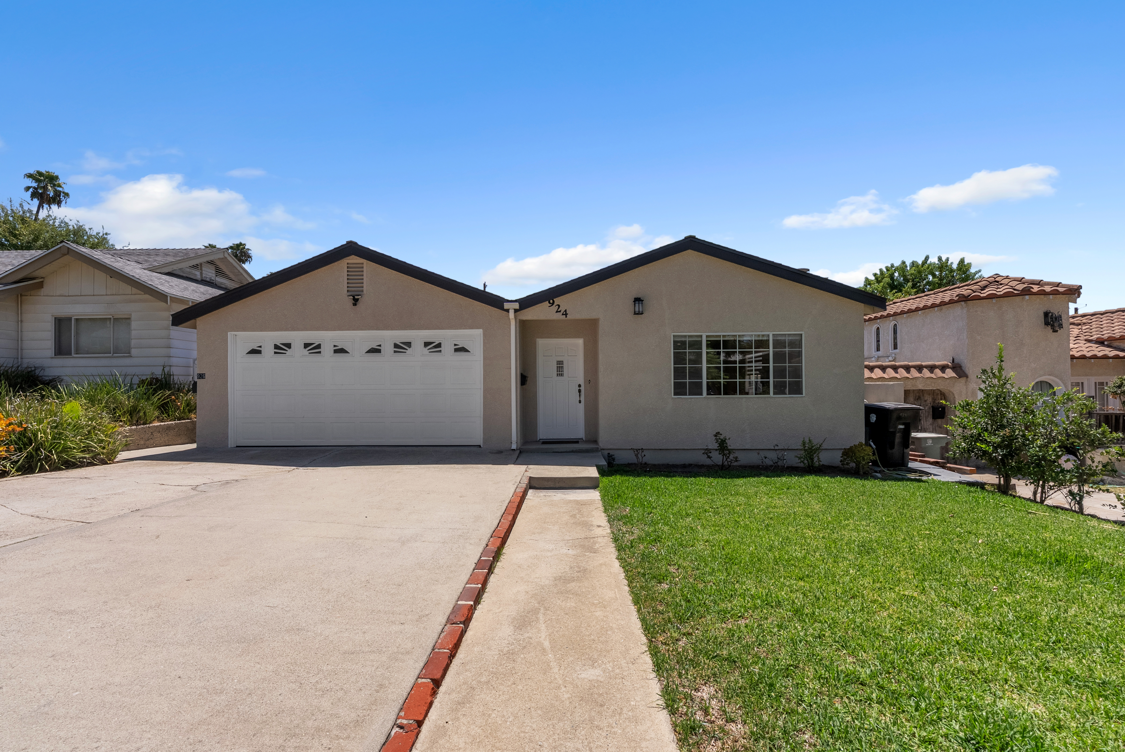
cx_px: 562
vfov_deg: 81.3
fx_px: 438
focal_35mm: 14
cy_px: 376
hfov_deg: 104.2
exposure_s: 1/320
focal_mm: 14
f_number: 13
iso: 100
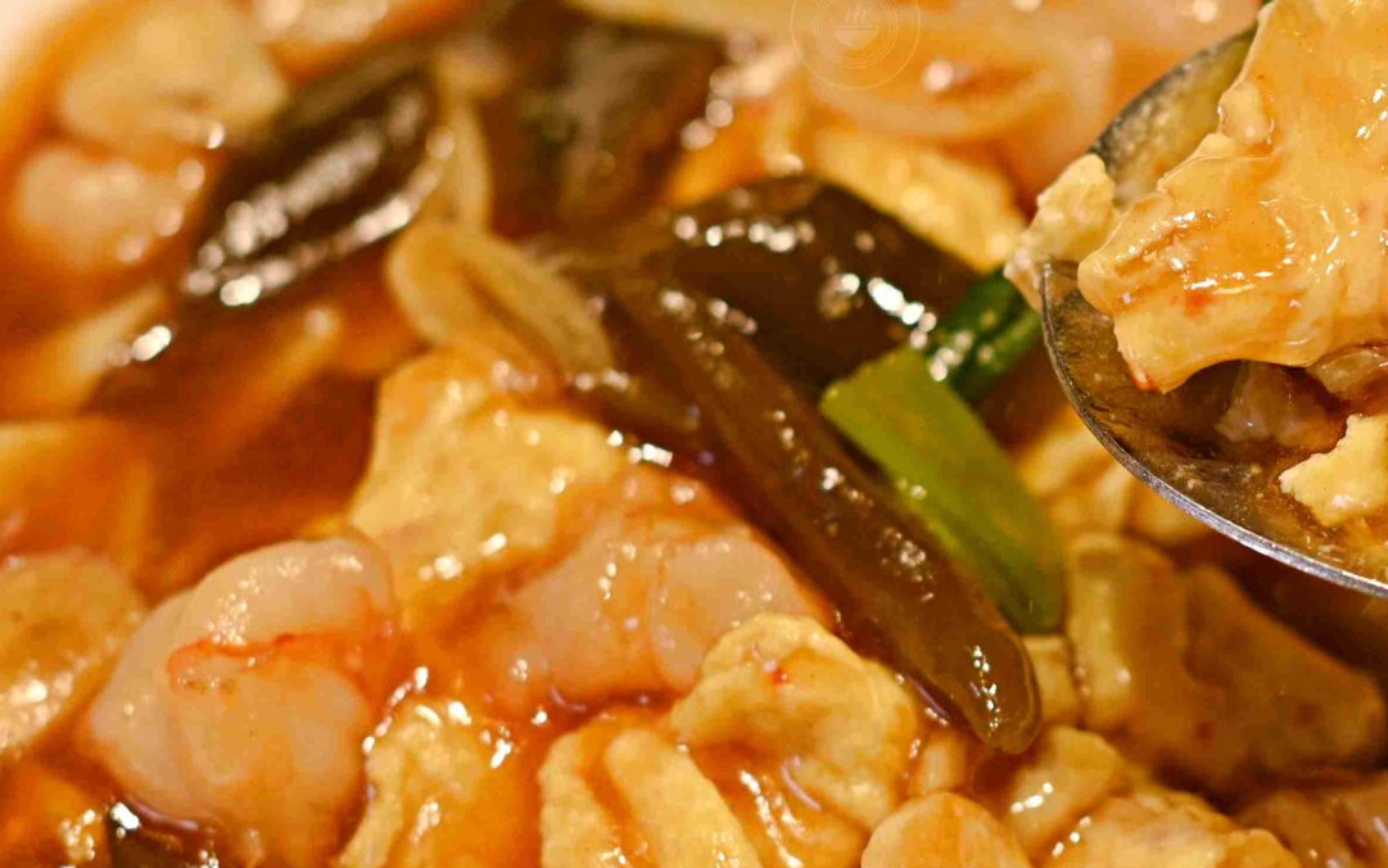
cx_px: 1193
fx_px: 6848
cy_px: 272
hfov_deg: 11.5
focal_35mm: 181
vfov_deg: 7.2
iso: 100
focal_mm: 50
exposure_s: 1/200
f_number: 2.8
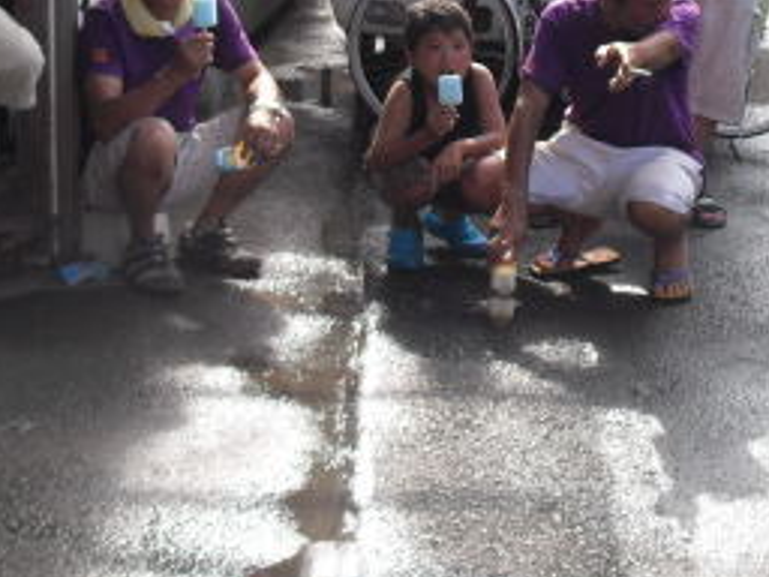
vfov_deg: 16.3
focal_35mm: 90
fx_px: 1999
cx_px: 366
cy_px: 93
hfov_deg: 21.8
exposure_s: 1/400
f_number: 3.1
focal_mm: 6.3
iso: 100
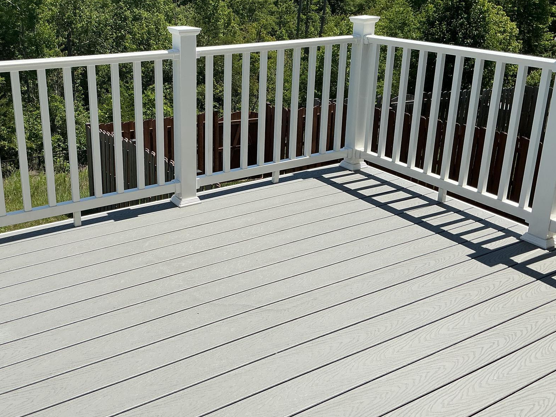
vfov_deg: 37.5
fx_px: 610
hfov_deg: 48.6
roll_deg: -0.3
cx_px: 215
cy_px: 160
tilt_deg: -17.4
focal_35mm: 38
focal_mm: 3
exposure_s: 1/2058
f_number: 1.8
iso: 25
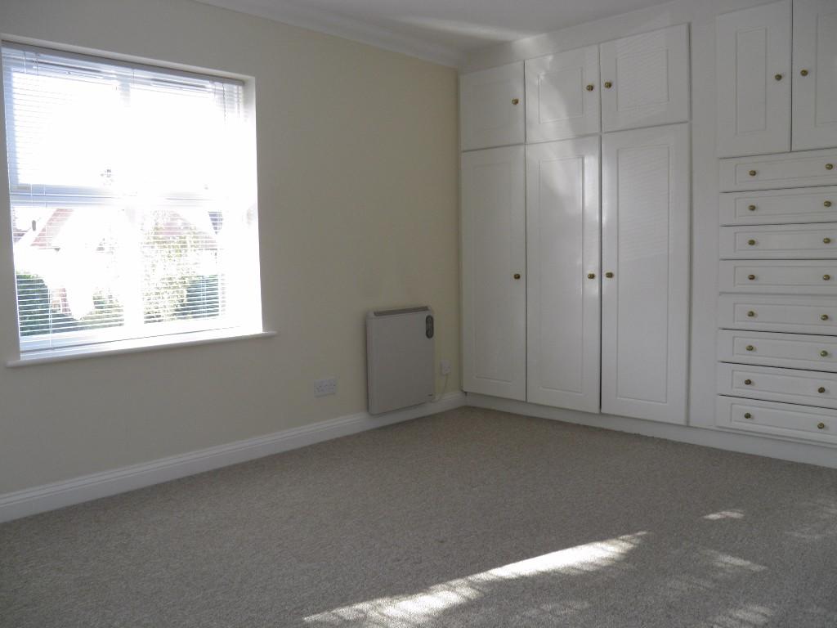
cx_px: 418
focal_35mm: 28
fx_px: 677
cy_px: 314
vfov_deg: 49.7
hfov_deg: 63.4
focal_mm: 4.9
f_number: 3.2
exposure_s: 1/30
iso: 50
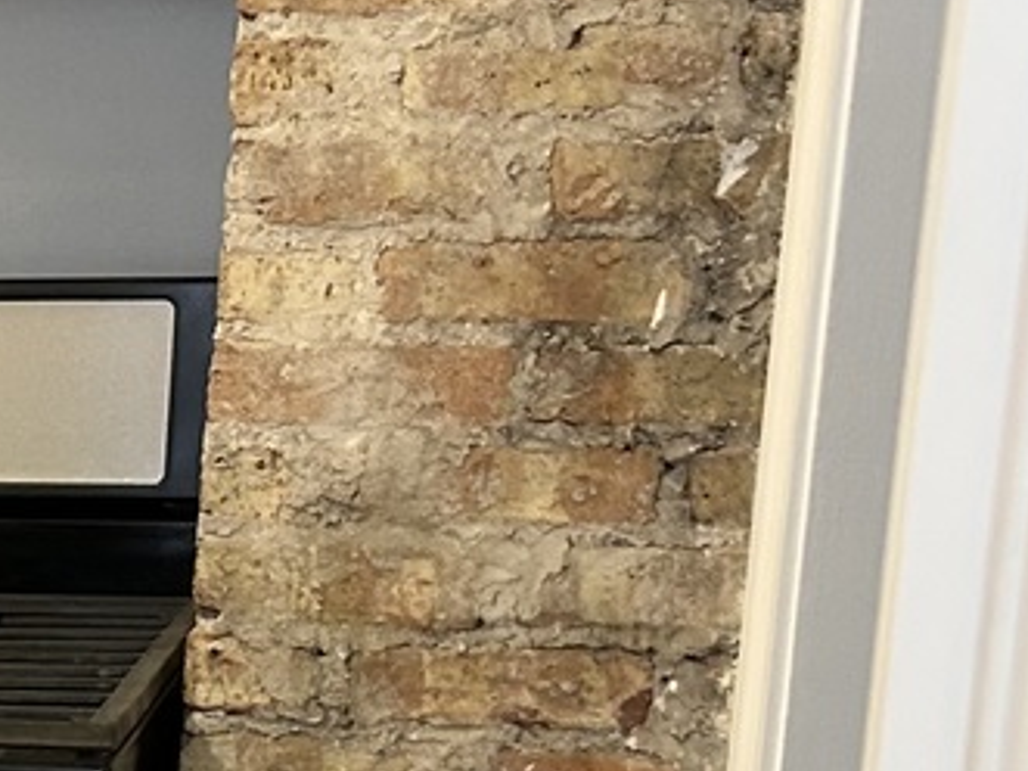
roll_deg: +2.1
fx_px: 3355
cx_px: -671
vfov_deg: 12.6
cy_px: 1082
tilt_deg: -16.0
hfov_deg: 15.6
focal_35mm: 113
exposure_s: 1/60
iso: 250
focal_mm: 5.7
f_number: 1.5
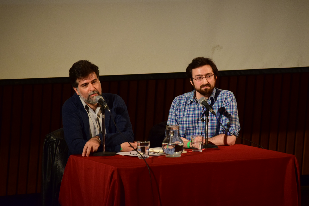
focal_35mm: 210
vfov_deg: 6.5
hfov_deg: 9.8
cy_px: 103
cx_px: 154
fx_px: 1802
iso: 1250
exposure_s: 1/60
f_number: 5
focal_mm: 140
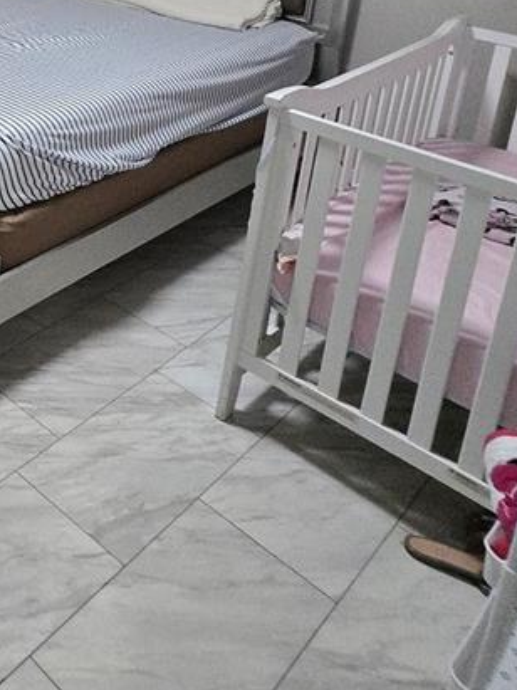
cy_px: -32
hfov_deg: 29.8
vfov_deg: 41.2
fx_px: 757
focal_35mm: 38
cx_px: -161
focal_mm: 1.7
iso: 400
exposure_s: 1/60
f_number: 2.2
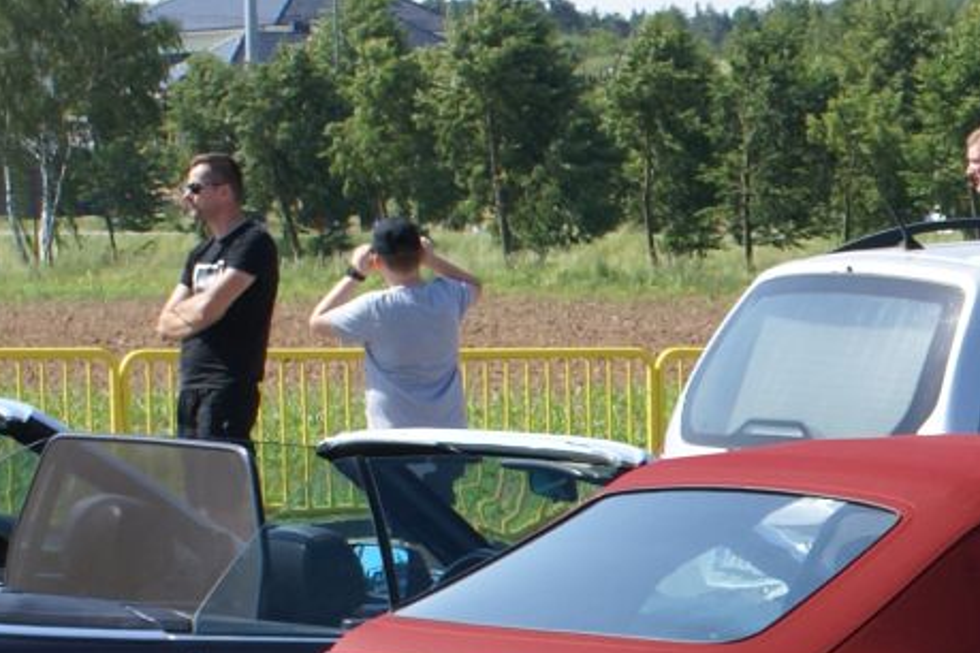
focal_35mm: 220
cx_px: 1595
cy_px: 752
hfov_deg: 9.0
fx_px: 5991
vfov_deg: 6.2
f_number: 9
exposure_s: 1/160
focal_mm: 35
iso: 100
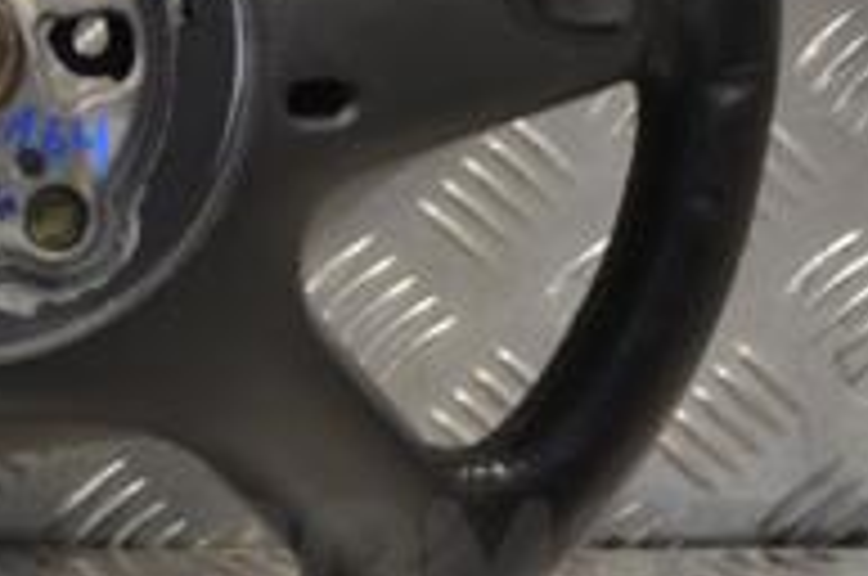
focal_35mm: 187
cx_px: -126
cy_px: -32
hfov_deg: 10.8
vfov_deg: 7.3
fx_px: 4501
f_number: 5.3
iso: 180
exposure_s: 1/30
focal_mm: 40
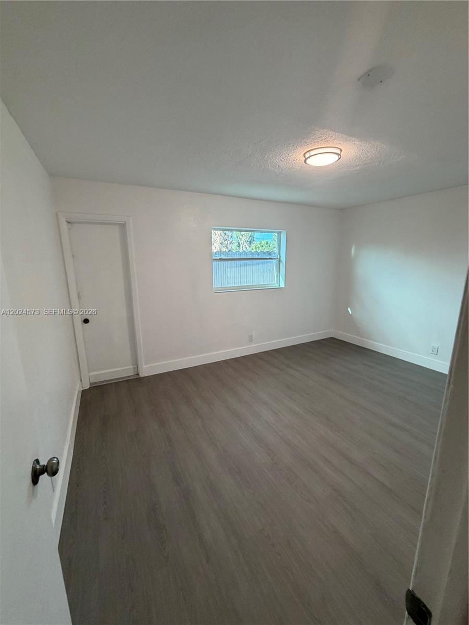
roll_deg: +0.3
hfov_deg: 85.7
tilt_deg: -11.6
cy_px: 312
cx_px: 234
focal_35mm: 14
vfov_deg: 102.1
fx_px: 253
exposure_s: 1/60
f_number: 2.2
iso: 160
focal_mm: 2.22
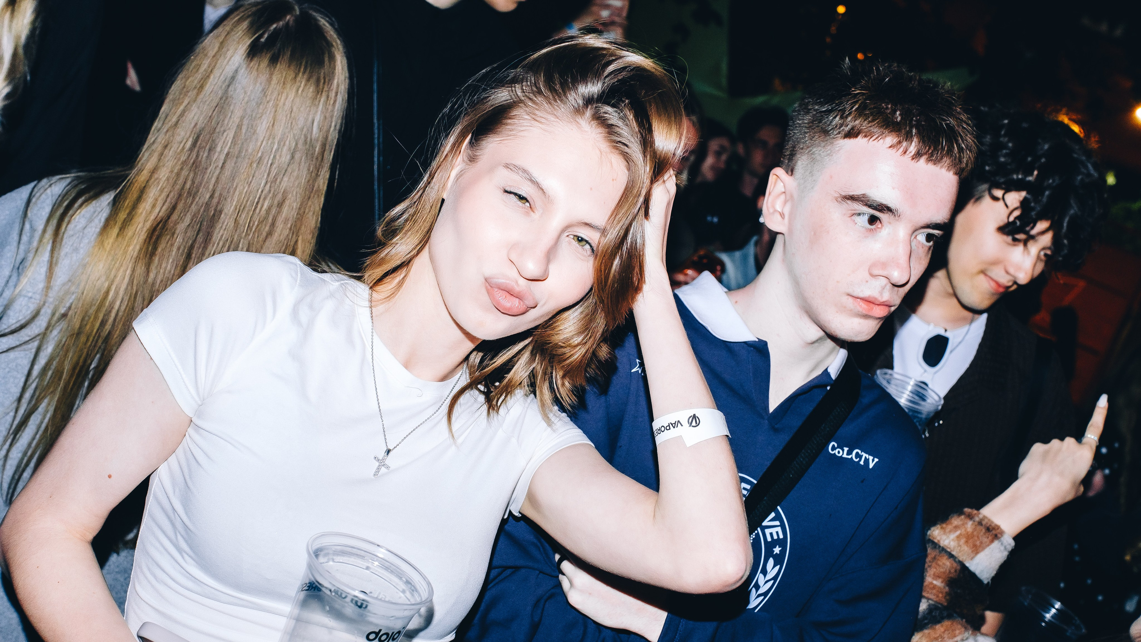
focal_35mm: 40
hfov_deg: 50.7
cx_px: 570
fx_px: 1204
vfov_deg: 29.8
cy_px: 342
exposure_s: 1/125
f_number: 4
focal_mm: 25
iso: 1000
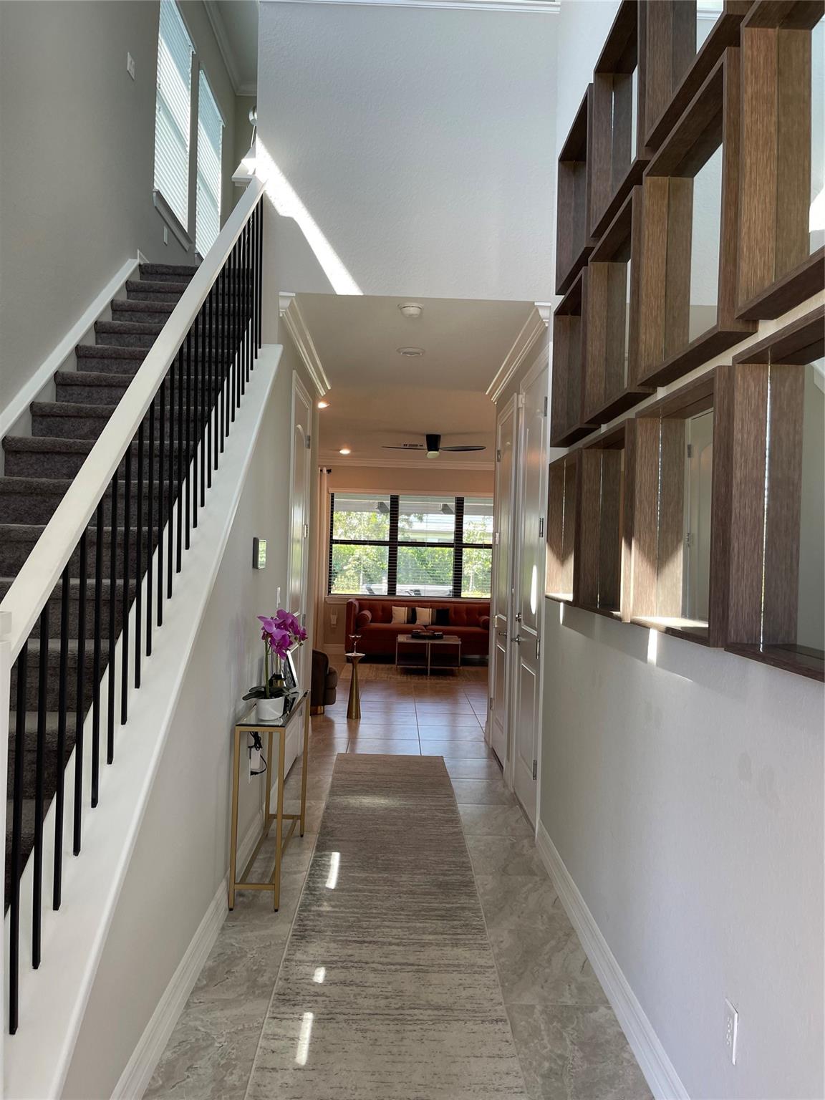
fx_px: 826
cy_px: 550
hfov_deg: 53.1
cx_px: 412
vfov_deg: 67.3
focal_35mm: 26
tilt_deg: -0.4
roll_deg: -2.1
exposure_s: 1/121
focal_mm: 5.1
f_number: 1.6
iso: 80
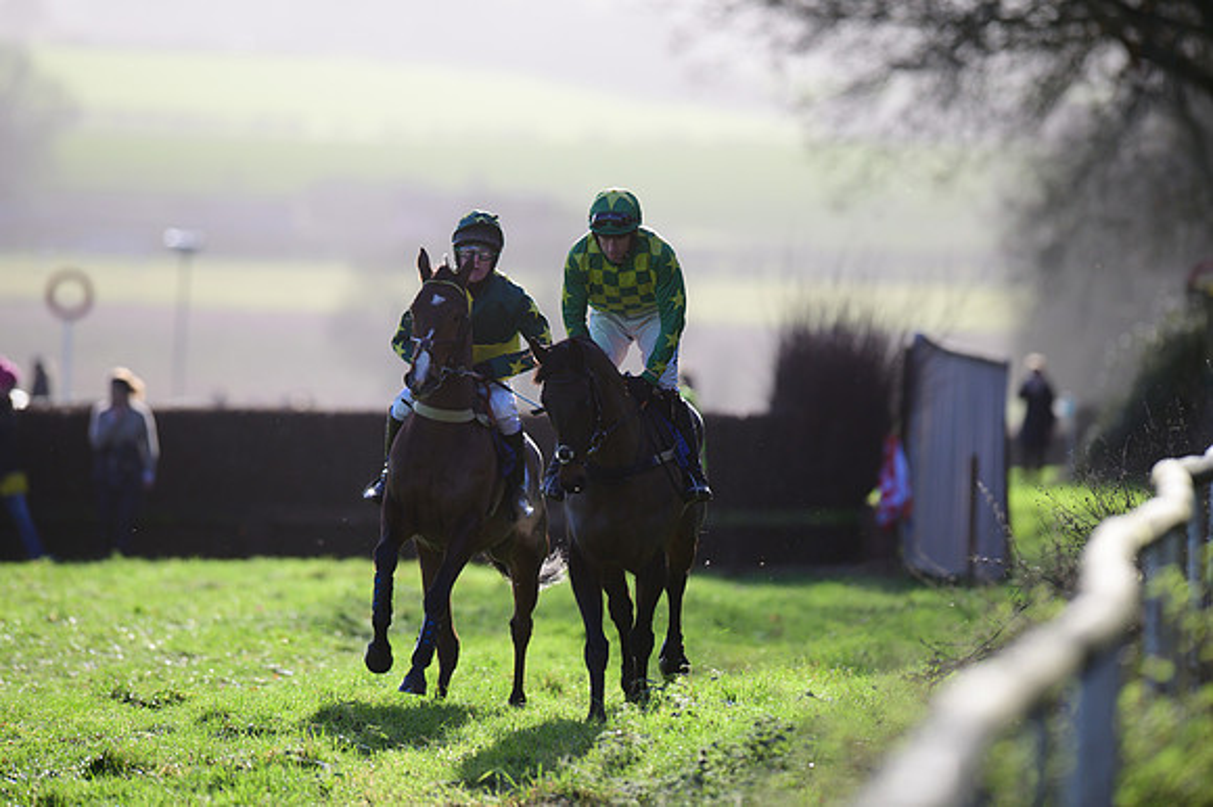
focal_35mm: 400
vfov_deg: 3.4
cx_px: 606
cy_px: 404
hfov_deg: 5.2
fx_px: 13470
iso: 400
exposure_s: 1/2000
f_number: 5
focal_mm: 400
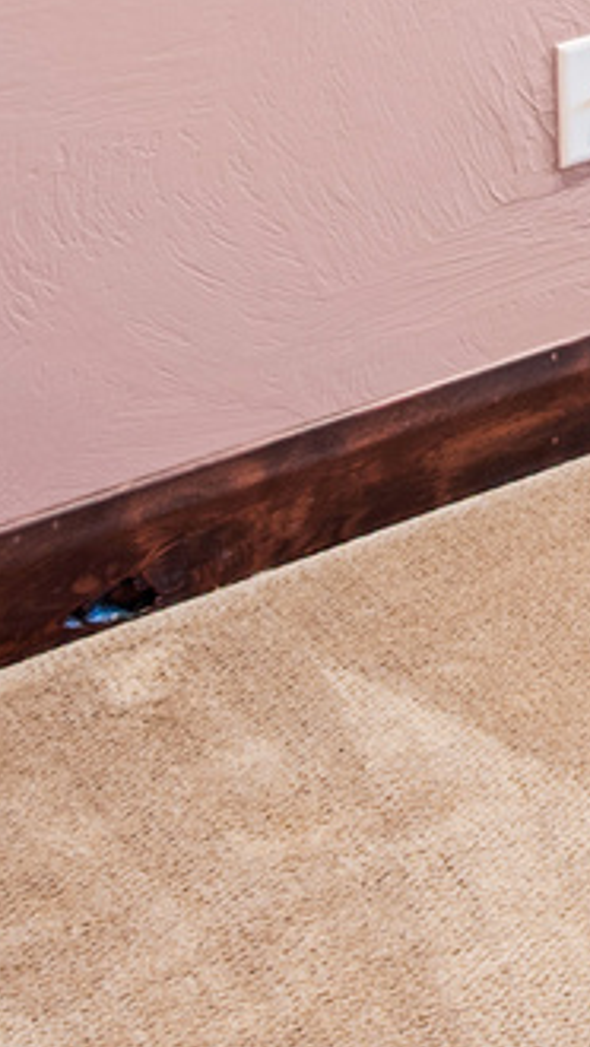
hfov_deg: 7.9
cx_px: 2411
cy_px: -877
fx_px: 2527
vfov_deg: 18.1
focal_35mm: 91
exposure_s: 2
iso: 100
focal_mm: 14
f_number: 8
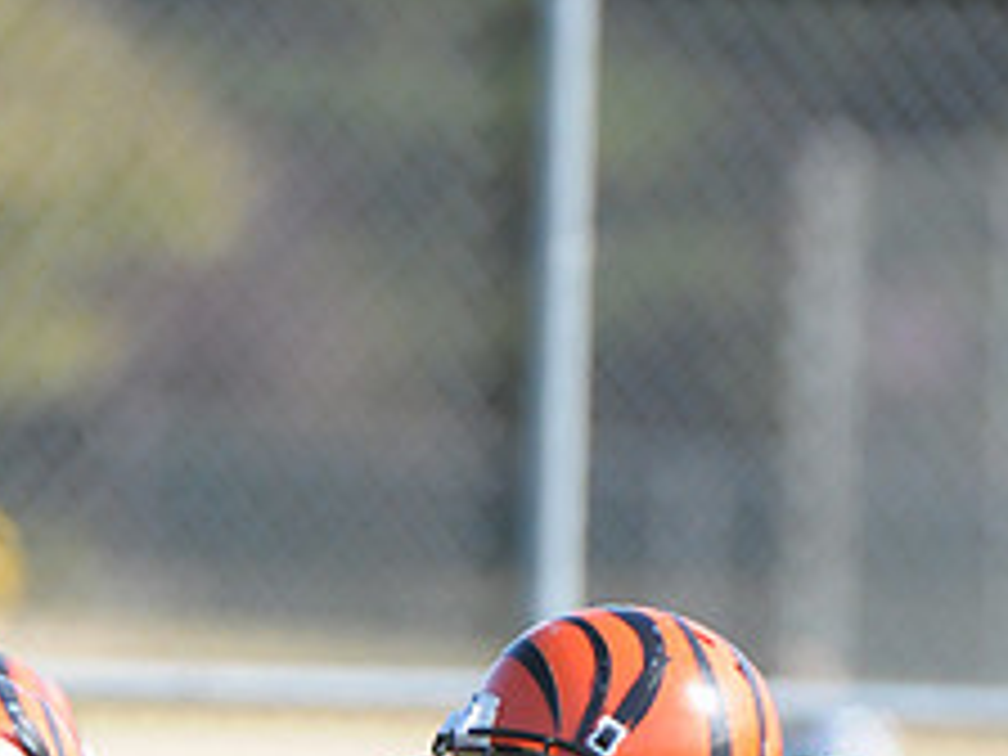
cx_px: 547
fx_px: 43505
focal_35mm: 1494
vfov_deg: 1.0
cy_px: 1143
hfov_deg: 1.3
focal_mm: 400
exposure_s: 1/4000
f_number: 4
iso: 1600
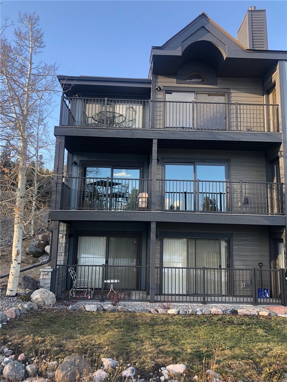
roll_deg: -1.8
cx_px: 144
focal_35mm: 28
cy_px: 191
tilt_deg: +9.5
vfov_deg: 63.4
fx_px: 310
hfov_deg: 49.7
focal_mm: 3.99
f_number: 1.8
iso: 32
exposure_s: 1/120
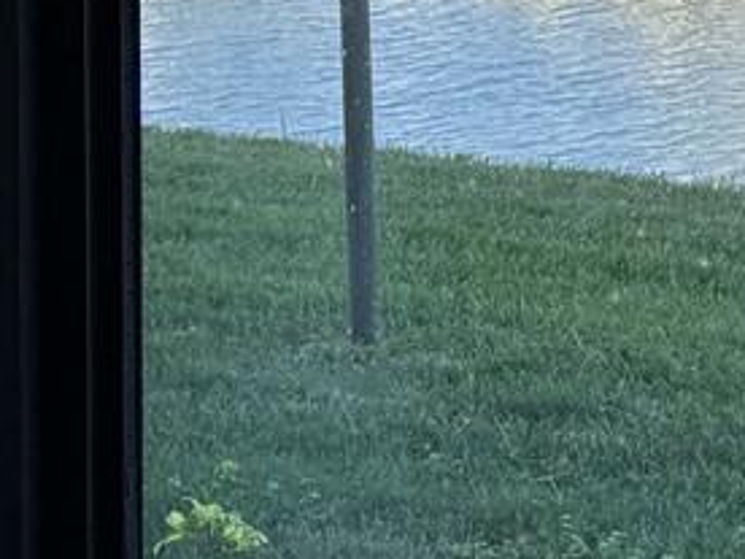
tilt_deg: -4.9
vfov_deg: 10.5
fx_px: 2992
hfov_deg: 13.7
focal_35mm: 139
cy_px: -84
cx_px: 969
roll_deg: -0.2
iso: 80
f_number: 1.78
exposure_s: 1/1597
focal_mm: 6.76
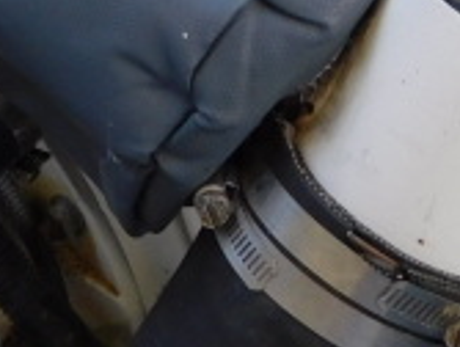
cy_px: -435
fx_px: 2291
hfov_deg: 11.2
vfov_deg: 8.1
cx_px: -107
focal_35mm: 172
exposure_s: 1/60
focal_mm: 6.3
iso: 125
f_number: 3.5
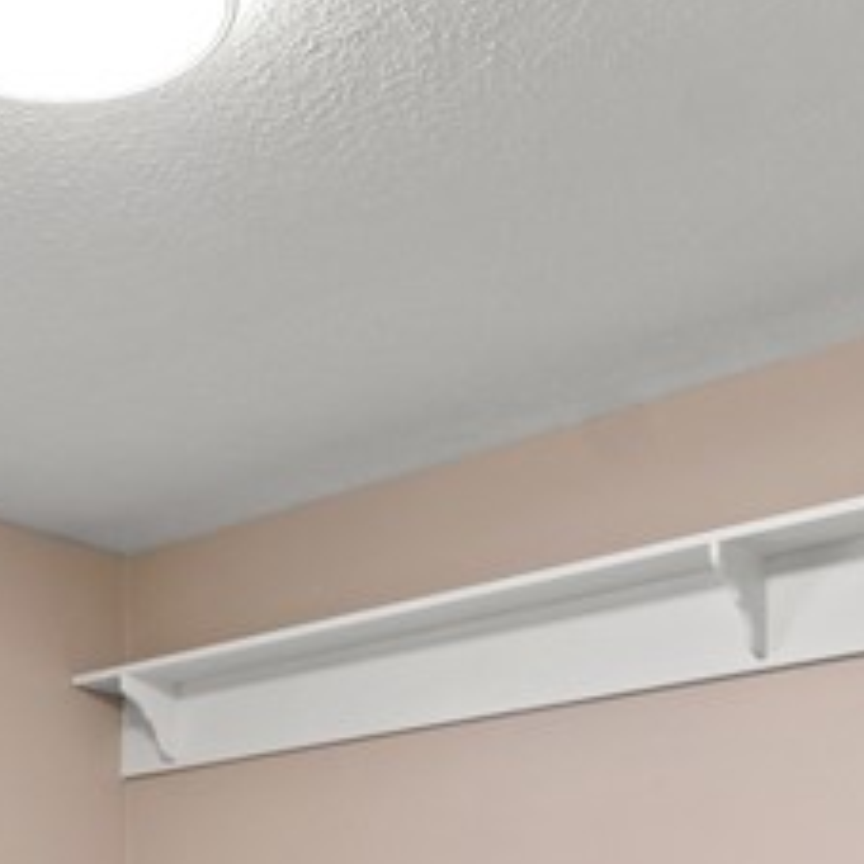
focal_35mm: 61
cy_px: 1111
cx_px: 91
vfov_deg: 24.7
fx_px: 1723
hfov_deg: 27.2
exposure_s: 1
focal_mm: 10
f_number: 9
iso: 400
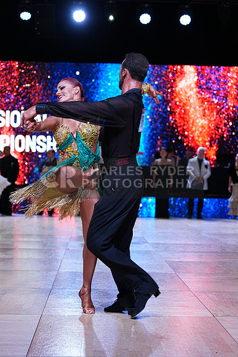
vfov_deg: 28.8
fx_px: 694
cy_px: 178
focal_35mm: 70
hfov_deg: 19.5
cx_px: 119
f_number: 4
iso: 1000
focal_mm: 70
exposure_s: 1/500
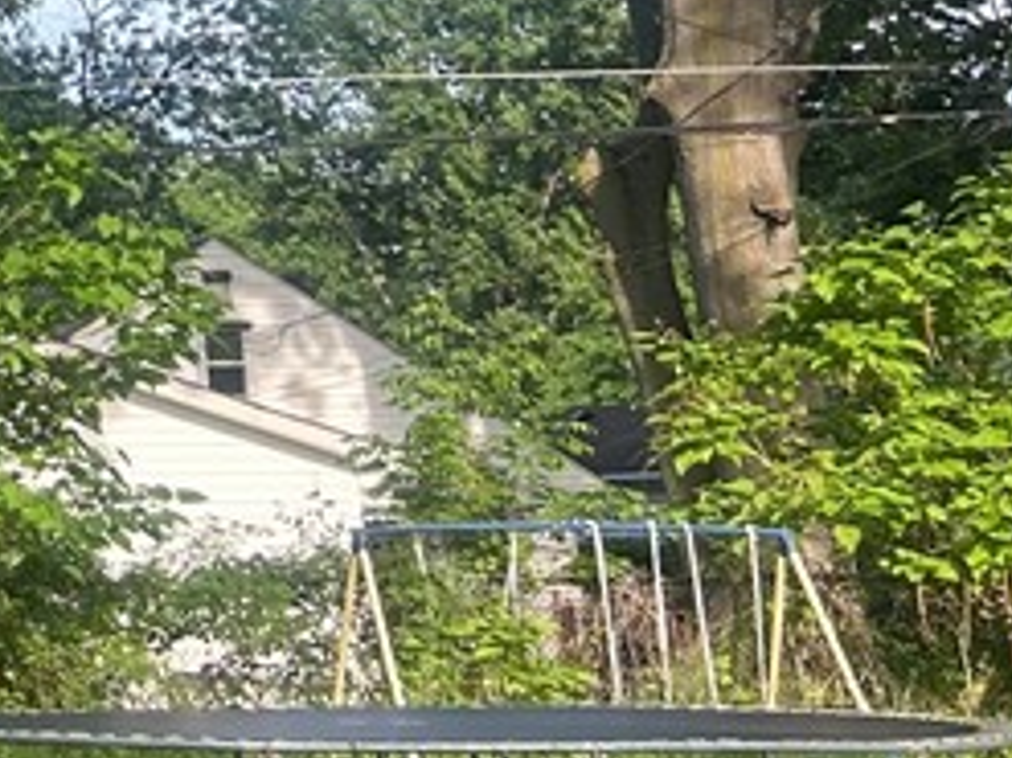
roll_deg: +0.0
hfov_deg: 14.8
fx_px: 3156
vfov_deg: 13.3
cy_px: -184
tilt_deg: +12.1
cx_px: -1032
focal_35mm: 108
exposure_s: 1/614
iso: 50
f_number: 1.5
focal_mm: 5.7
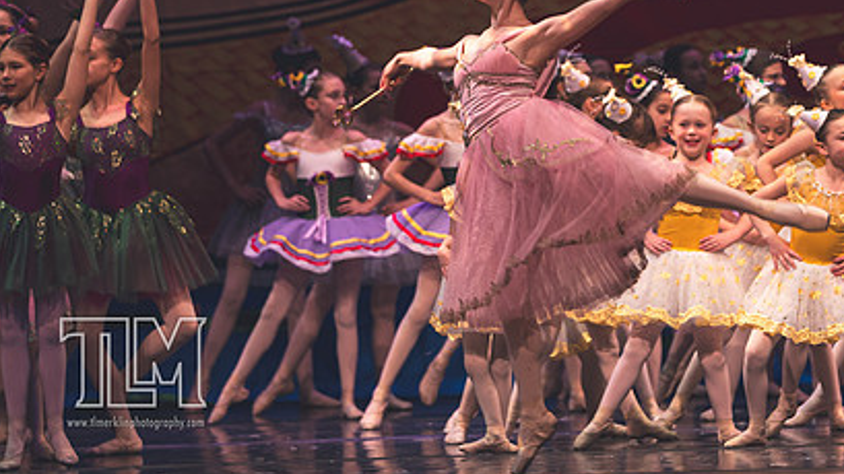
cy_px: 125
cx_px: 582
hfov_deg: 6.0
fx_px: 7989
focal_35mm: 357
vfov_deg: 3.4
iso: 500
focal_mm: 160
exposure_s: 1/250
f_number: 2.8
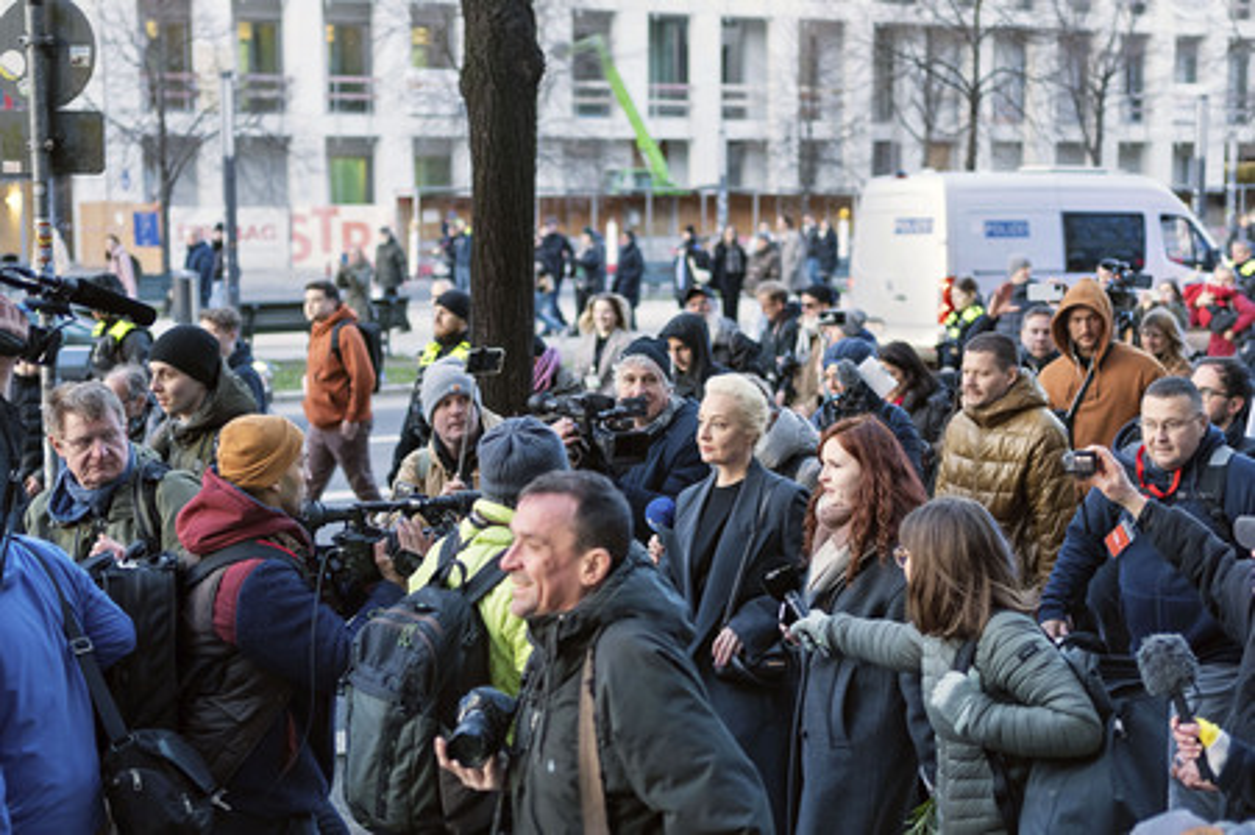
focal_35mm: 52
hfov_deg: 38.2
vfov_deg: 26.0
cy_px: 418
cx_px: 628
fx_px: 1811
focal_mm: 35
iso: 2000
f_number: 1.8
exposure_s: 1/250
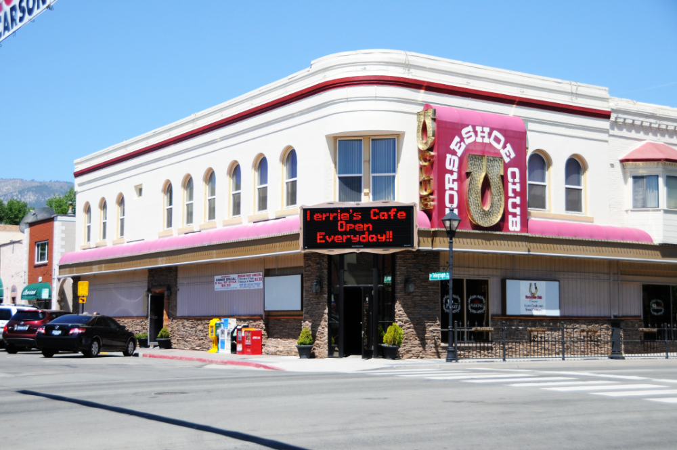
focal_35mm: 51
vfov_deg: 26.4
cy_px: 225
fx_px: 958
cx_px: 338
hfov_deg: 38.9
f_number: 4.2
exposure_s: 1/2000
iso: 320
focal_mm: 34
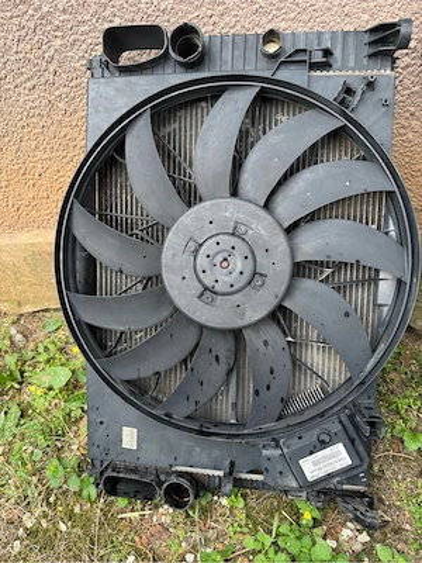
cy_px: 282
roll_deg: +4.2
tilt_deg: -34.3
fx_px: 390
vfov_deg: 71.6
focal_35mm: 24
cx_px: 211
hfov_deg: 56.8
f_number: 1.78
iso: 200
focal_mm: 6.76
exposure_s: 1/66
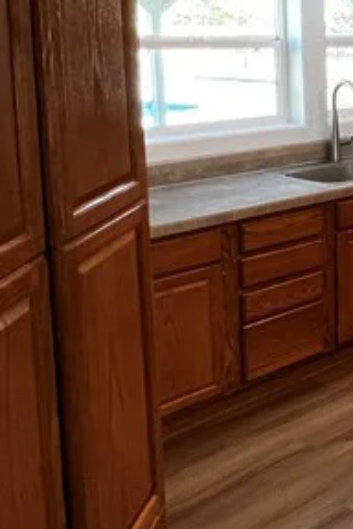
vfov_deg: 39.9
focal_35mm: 48
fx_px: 706
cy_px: 130
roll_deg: -2.8
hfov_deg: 18.3
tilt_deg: -8.8
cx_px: 713
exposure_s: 1/120
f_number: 1.8
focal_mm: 1.57
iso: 160
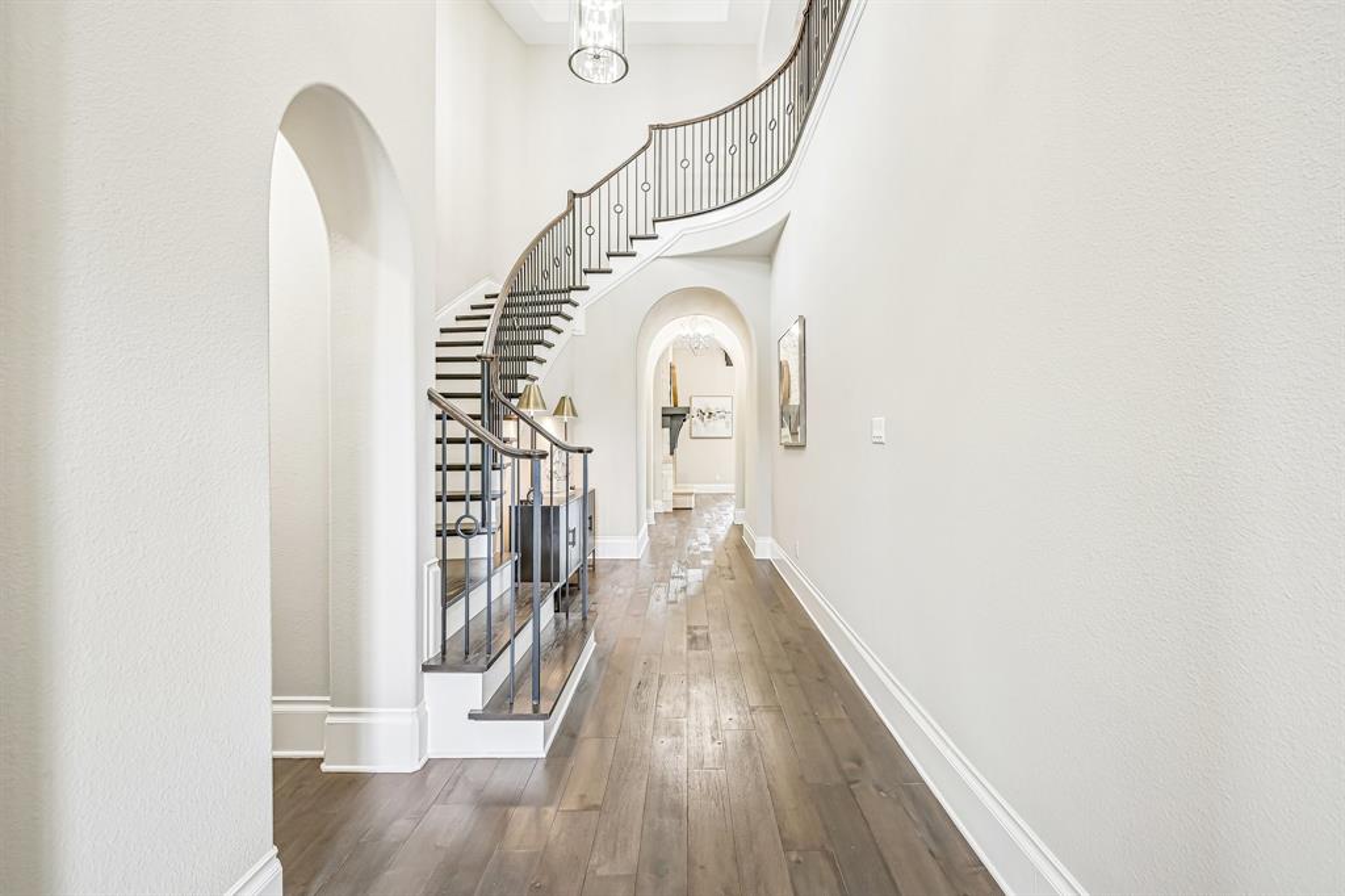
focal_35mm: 16
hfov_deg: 98.6
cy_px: 448
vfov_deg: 75.5
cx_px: 672
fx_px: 579
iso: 250
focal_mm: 15.5
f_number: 9
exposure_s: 1/6
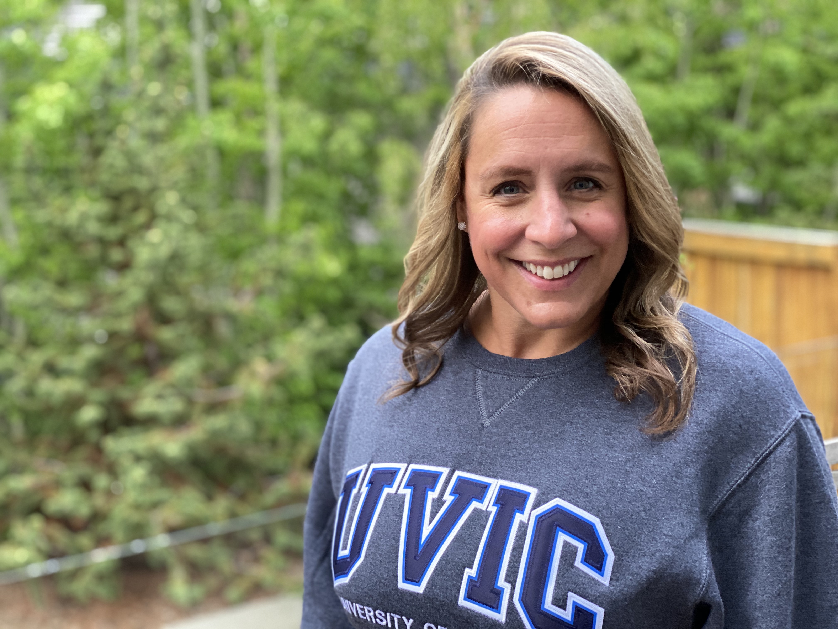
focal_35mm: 52
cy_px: 314
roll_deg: +2.0
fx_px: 1259
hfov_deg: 36.8
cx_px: 419
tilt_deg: -13.1
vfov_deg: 28.0
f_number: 2
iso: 250
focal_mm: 6
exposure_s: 1/95
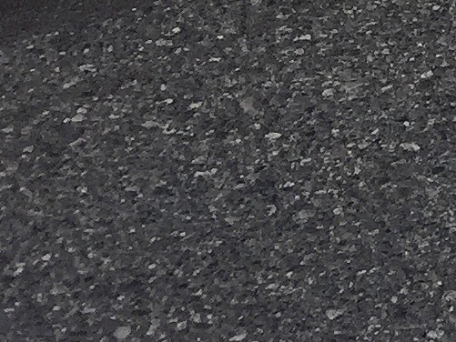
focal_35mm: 189
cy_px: -744
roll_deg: -1.0
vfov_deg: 6.9
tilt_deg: -13.0
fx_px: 2490
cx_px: 1396
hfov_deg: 8.6
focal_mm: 4.15
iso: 32
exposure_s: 1/1163
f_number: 2.2
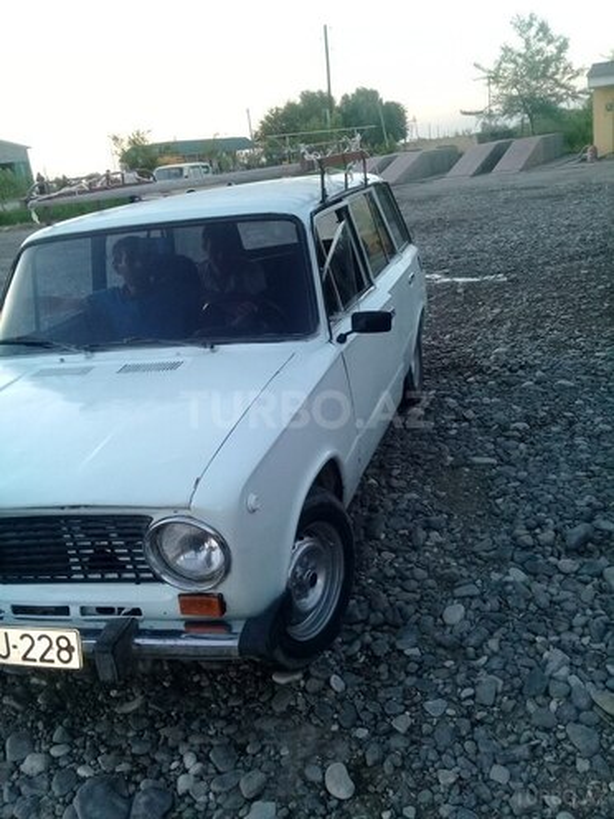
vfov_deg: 58.4
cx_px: 307
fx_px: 733
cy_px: 410
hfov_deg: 45.4
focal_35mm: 31
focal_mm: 3.3
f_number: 2.2
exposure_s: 1/50
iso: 64
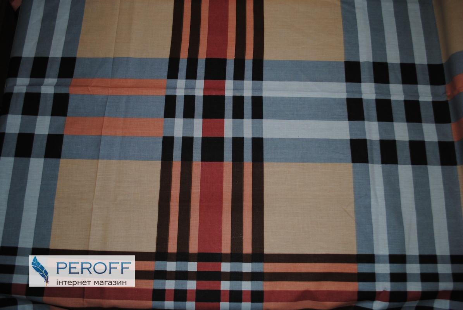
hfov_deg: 61.9
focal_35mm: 30
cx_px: 232
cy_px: 155
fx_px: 386
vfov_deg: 43.7
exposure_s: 1/60
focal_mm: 20
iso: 200
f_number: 3.8
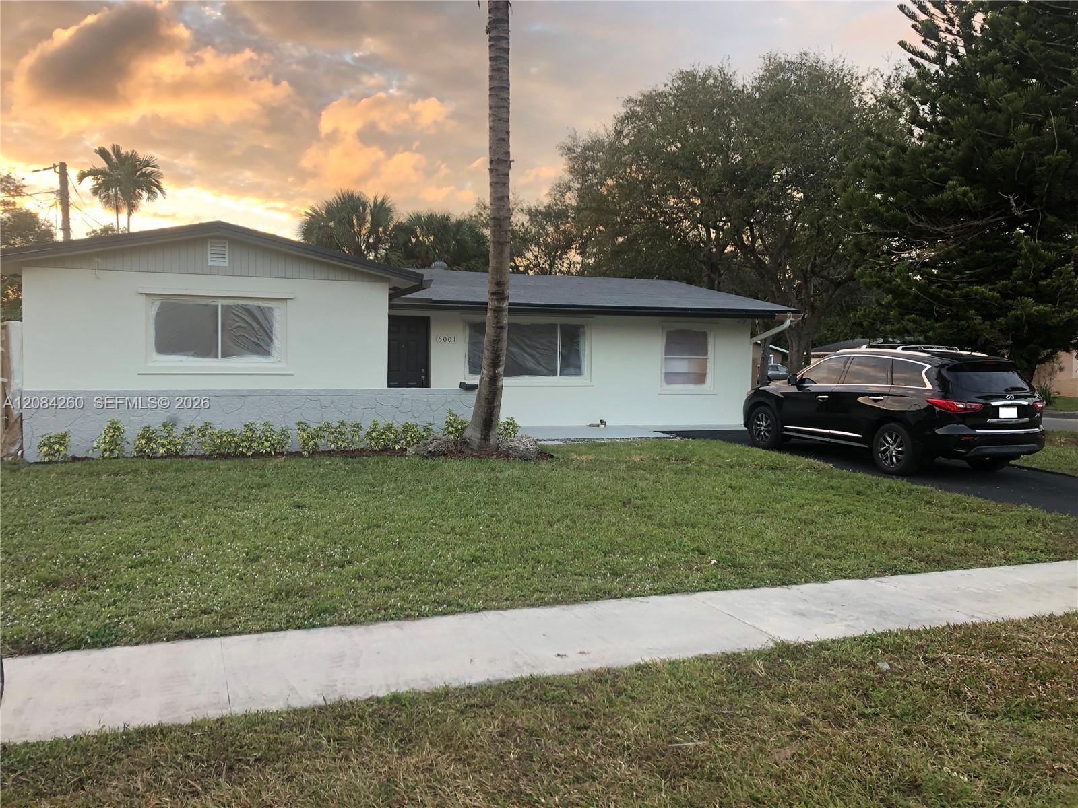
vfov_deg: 49.7
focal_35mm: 28
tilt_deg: -2.3
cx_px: 539
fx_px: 872
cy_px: 404
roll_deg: -0.6
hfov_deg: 63.4
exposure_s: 1/120
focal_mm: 3.99
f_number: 1.8
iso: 50
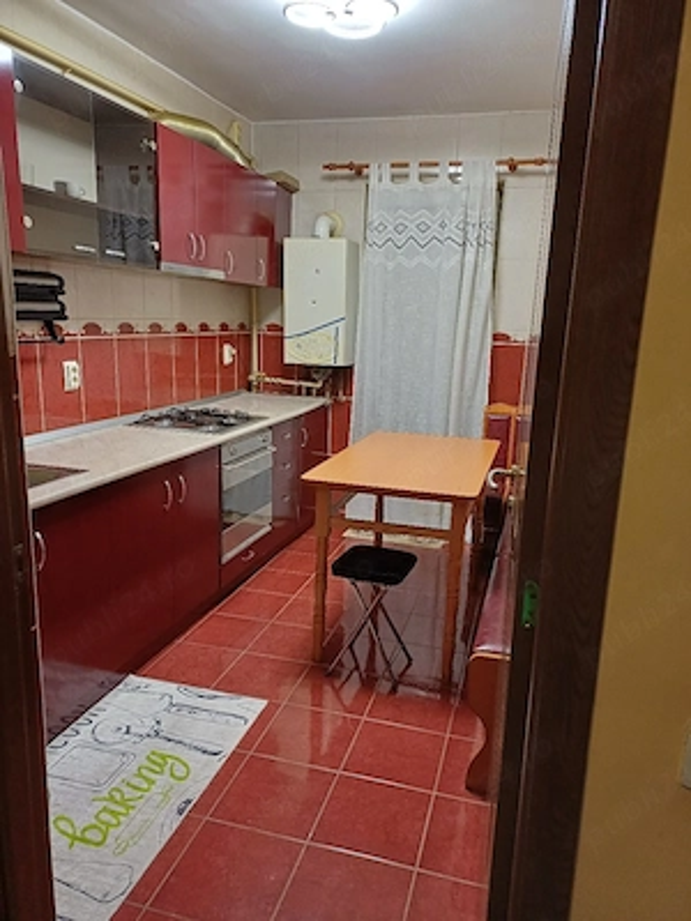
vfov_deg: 69.4
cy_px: 460
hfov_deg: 54.9
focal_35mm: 25
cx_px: 346
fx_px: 665
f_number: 1.8
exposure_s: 1/50
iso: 320
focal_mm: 4.65
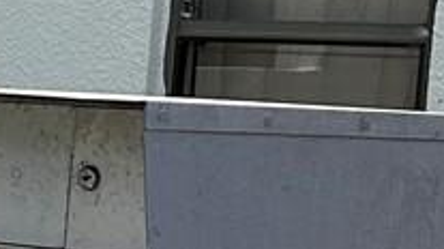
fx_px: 2576
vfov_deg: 5.5
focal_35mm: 219
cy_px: 419
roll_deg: -1.7
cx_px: -440
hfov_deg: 9.2
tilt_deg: -9.6
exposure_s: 1/2632
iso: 50
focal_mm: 5.7
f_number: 1.5
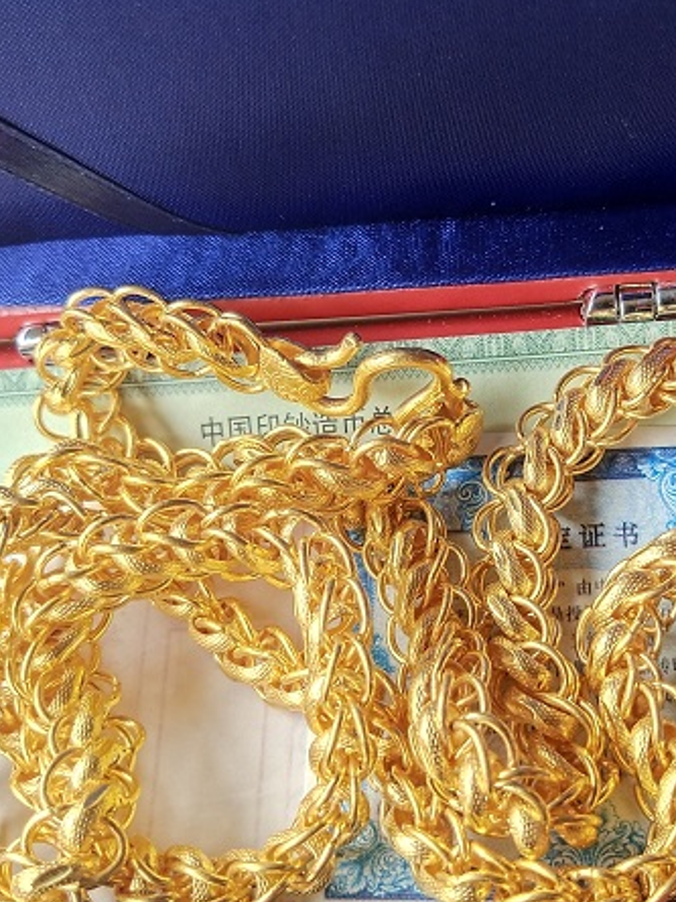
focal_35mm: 54
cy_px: 447
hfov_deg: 26.9
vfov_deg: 35.5
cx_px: 438
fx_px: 1406
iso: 51
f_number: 1.8
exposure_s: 1/104
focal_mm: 3.95
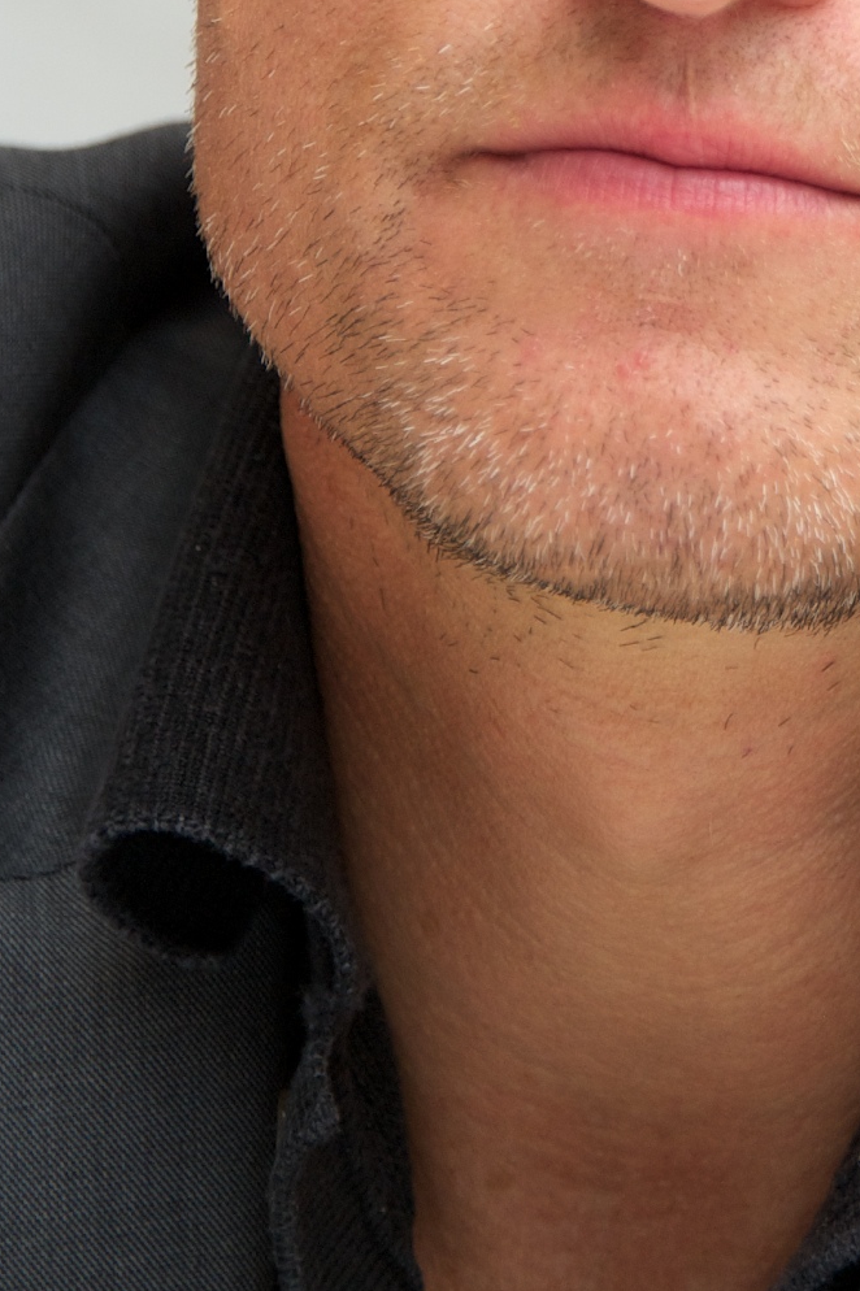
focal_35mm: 543
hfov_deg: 2.5
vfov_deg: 3.8
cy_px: 74
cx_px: 926
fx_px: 19470
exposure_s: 1/60
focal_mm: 180
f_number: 5.6
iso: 640
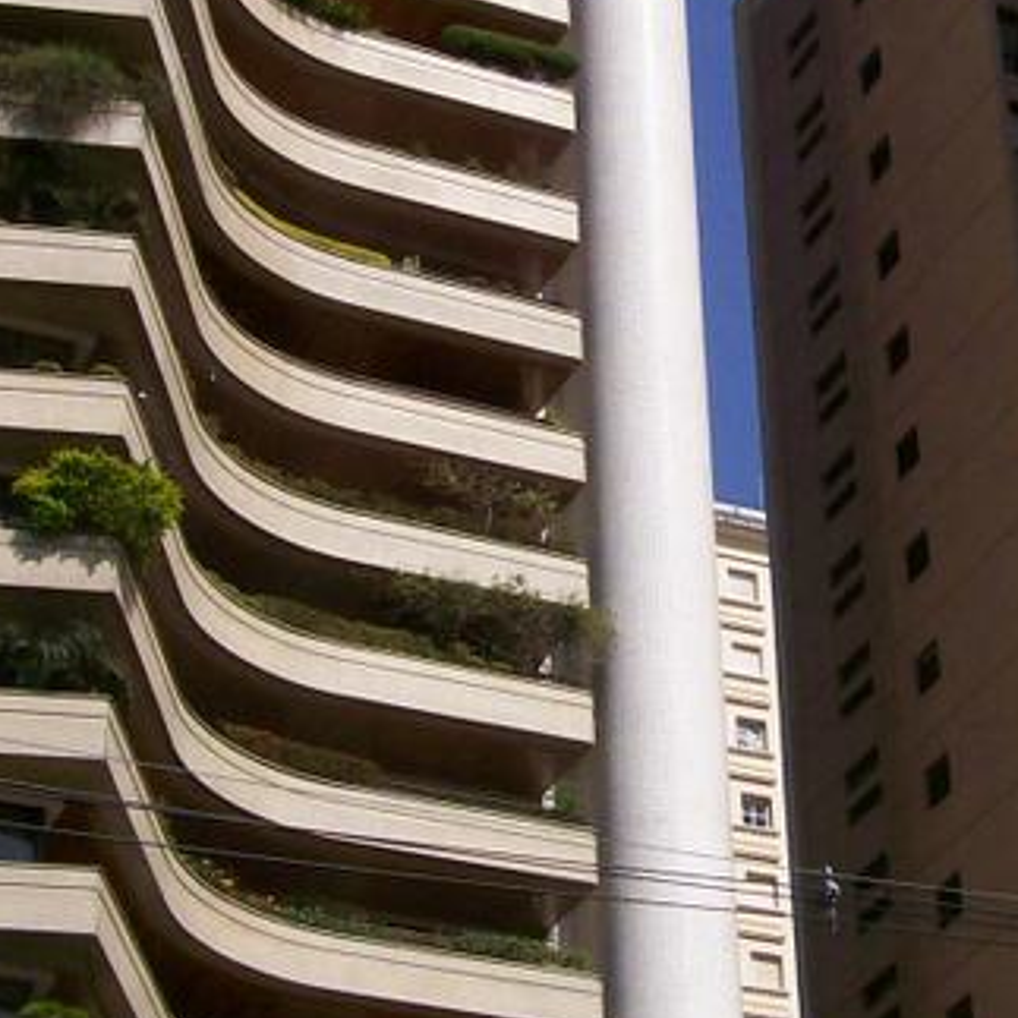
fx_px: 3360
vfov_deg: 17.0
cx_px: 643
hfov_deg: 17.2
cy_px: 154
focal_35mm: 101
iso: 80
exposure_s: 1/870
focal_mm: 6
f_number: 4.8
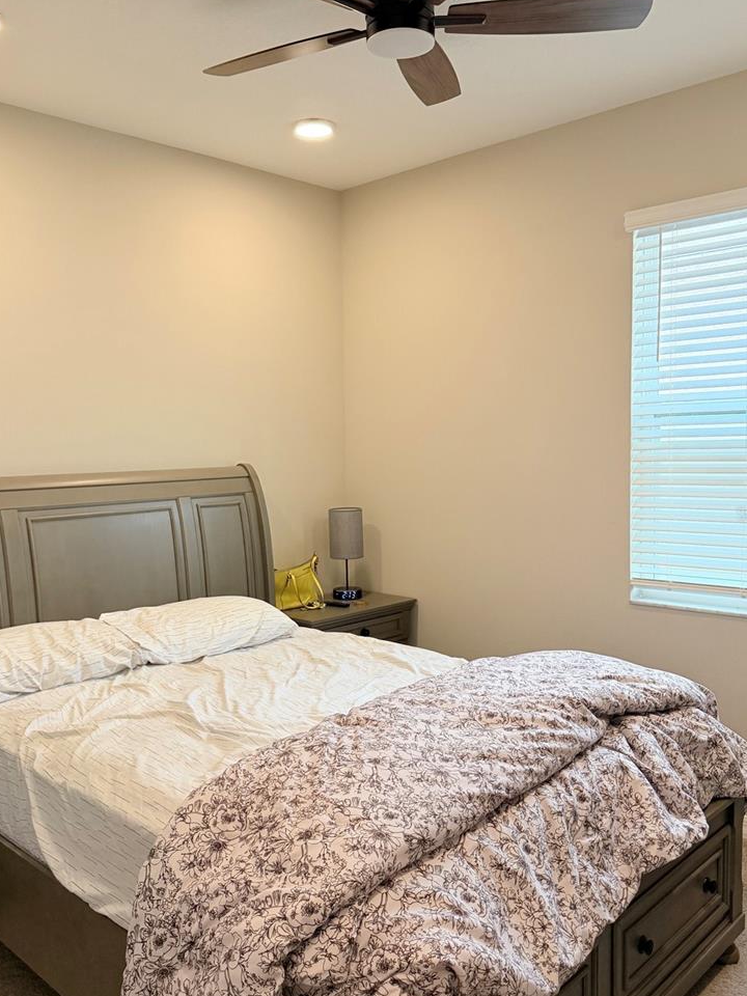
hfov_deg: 46.8
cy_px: 514
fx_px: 863
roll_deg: +1.1
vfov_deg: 60.0
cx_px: 343
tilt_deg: -4.7
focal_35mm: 30
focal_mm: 6.76
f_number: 1.78
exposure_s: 1/181
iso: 200
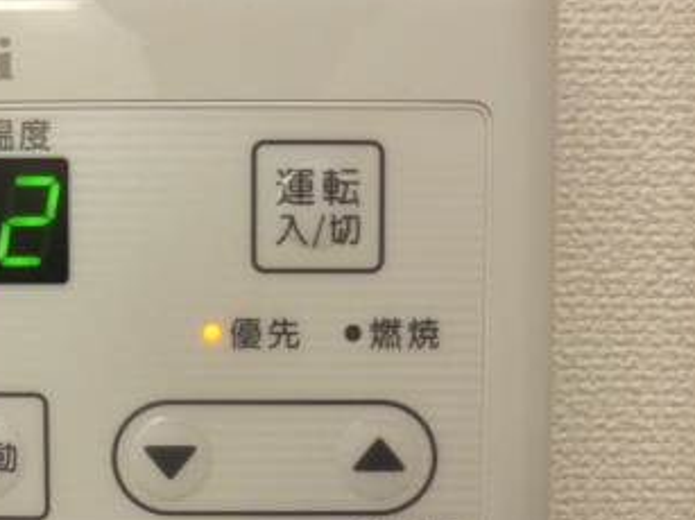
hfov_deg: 37.4
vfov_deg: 28.9
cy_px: 335
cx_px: 186
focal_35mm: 50
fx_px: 1003
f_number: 3.2
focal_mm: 4.3
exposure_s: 1/60
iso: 250
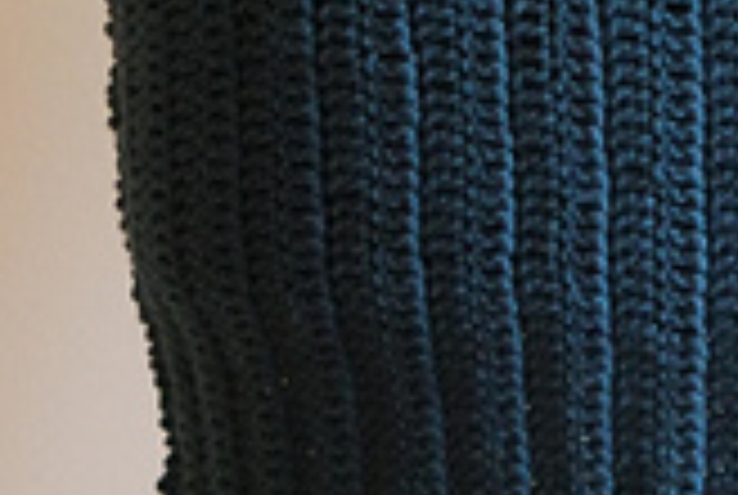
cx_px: 704
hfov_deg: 8.7
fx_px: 4806
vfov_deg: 5.9
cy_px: -36
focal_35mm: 234
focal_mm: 50
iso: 3200
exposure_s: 1/30
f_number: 5.6
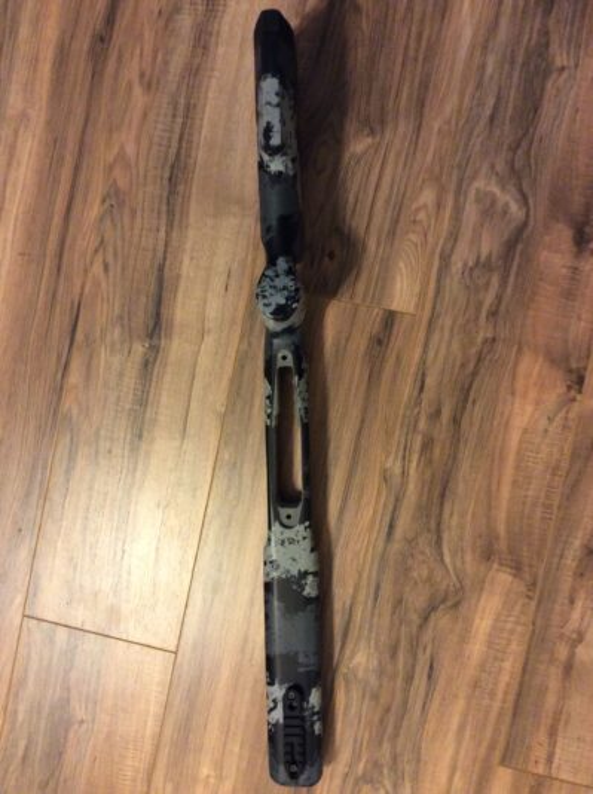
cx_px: 296
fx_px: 733
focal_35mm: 32
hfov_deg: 44.1
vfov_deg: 56.9
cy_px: 397
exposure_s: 1/24
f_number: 2.4
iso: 250
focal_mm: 3.3
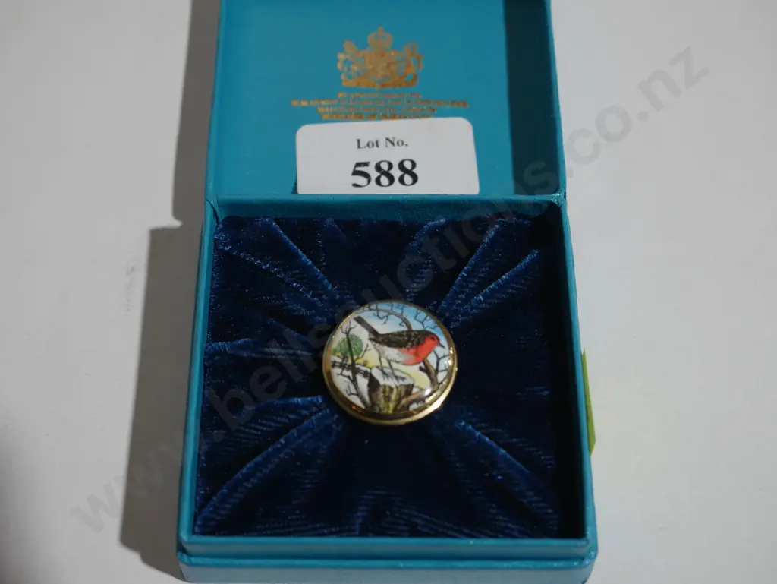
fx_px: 1168
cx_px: 388
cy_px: 292
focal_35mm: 52
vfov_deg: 28.1
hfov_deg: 36.8
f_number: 5.3
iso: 320
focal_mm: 26
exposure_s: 1/60
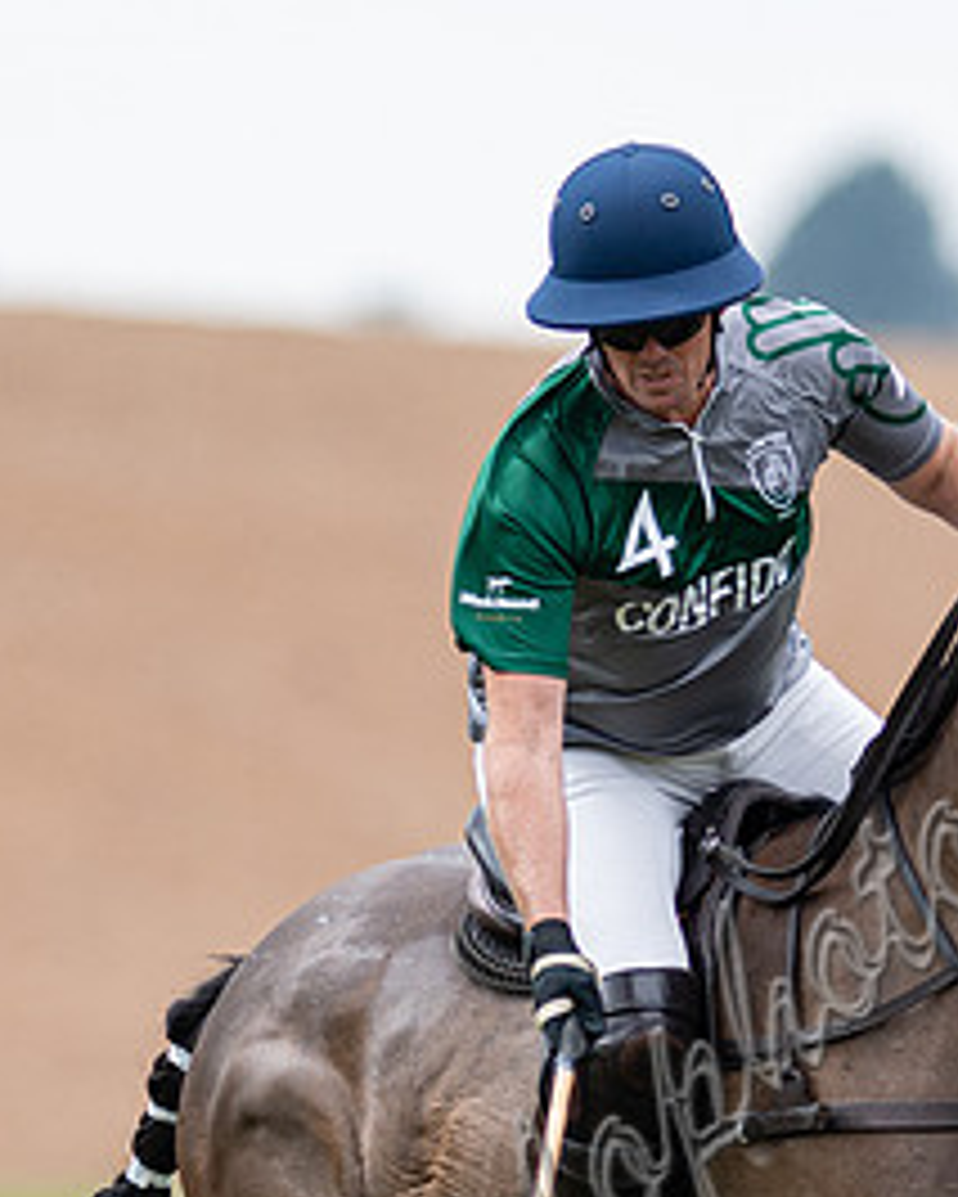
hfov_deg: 1.2
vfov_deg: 1.5
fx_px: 46650
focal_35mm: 1317
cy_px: 1093
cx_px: 643
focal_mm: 300
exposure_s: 1/1600
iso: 250
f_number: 2.8
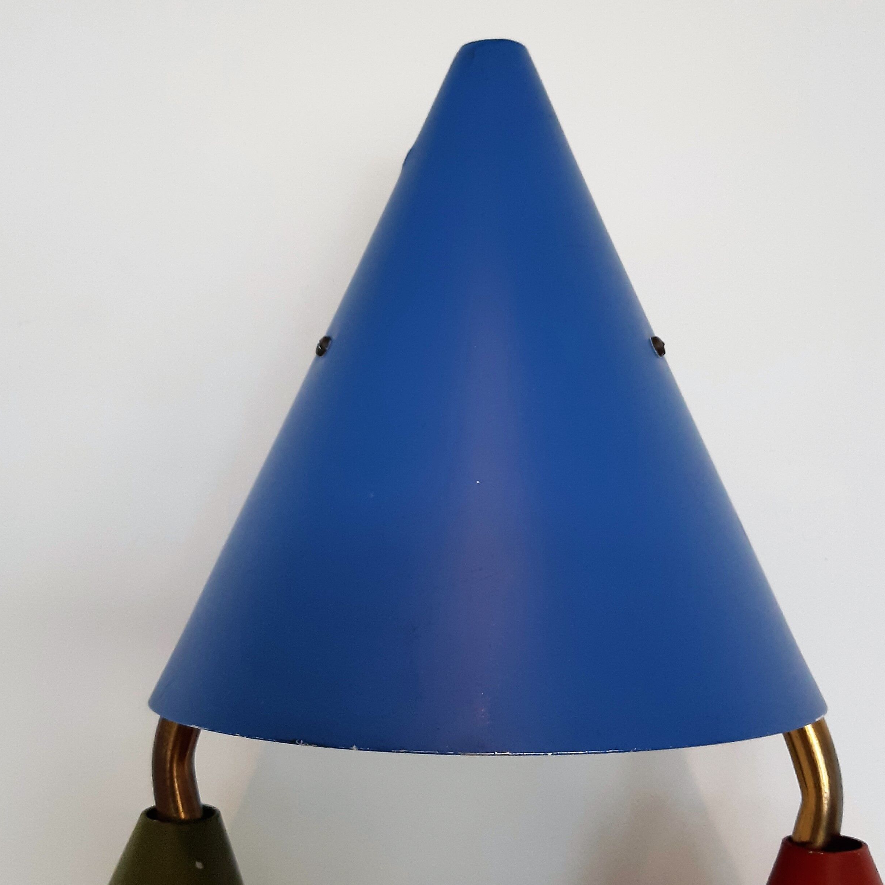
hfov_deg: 52.4
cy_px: 444
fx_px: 897
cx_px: 494
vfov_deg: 52.5
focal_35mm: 31
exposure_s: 1/50
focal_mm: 3.93
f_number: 1.7
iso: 100
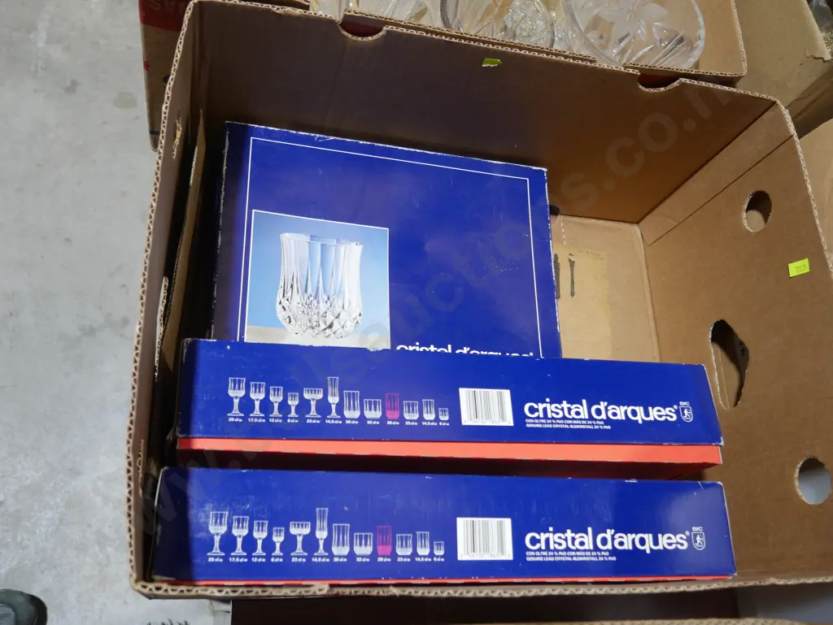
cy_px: 312
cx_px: 416
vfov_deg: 46.8
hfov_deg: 59.9
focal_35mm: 30
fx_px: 722
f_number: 3.6
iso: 250
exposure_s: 1/60
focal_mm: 15
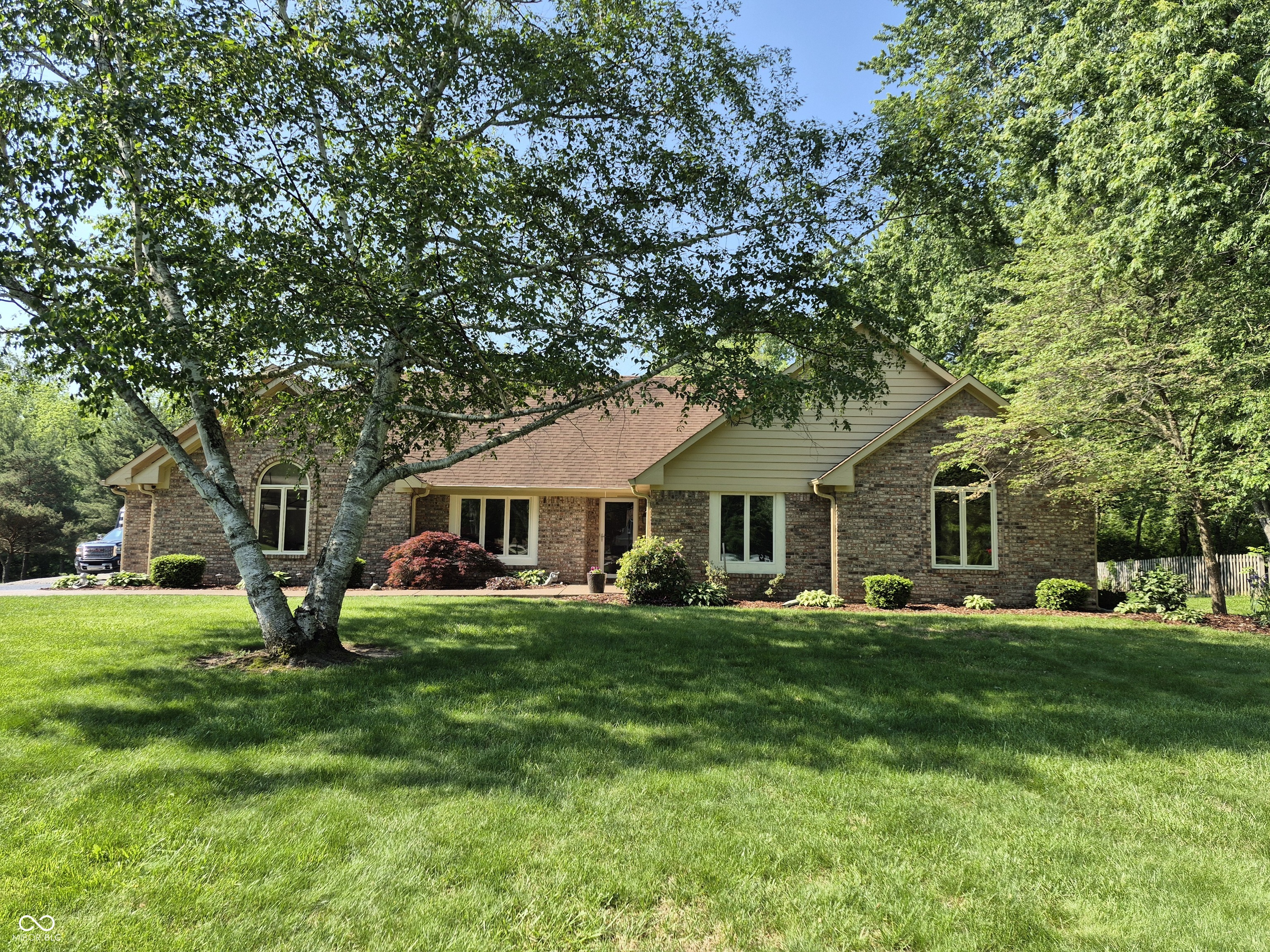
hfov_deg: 73.9
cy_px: 476
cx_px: 635
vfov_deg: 58.9
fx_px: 844
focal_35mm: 23
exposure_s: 1/684
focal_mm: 5.4
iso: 25
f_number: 1.8
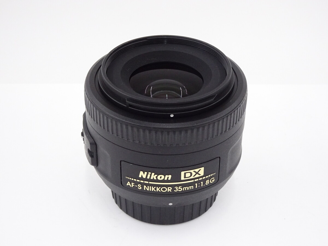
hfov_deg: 28.6
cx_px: 164
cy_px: 123
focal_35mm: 68
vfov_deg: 21.6
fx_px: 644
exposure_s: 1/80
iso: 640
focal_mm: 11.66
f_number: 4.5
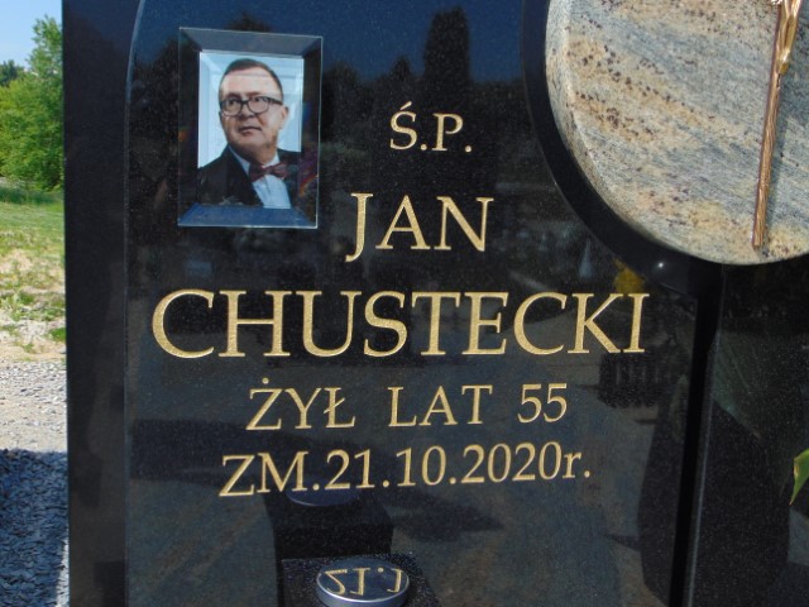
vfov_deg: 34.3
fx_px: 982
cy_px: 304
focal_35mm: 42
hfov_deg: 44.8
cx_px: 404
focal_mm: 7.6
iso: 80
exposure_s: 1/160
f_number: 8.7
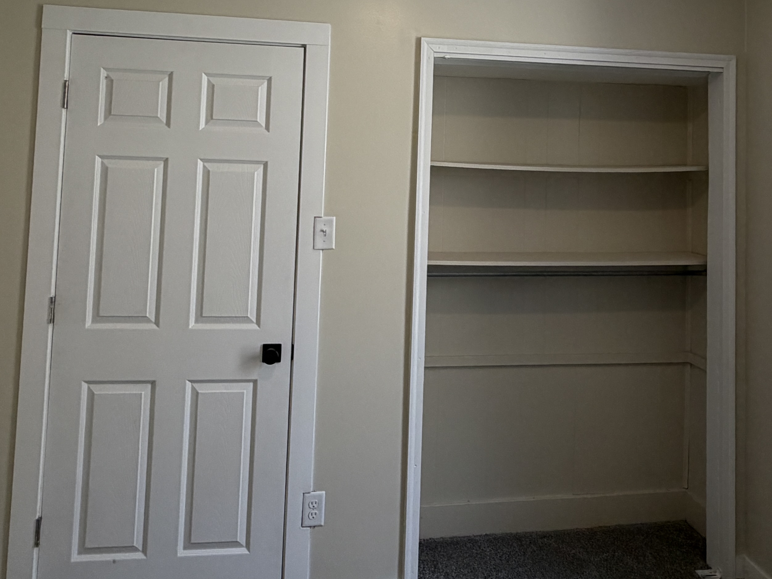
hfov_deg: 56.5
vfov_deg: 42.6
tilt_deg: +4.6
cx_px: 457
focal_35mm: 32
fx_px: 714
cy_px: 135
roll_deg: -1.6
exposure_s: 1/120
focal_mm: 2.22
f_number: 2.2
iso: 125
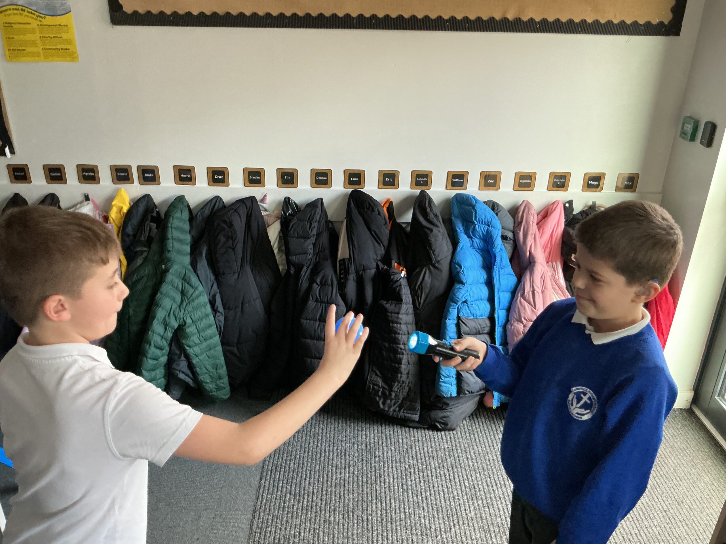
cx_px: 363
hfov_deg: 61.7
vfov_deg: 48.2
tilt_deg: -25.4
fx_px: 608
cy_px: 272
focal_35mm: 29
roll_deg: -0.6
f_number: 1.8
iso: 250
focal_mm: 3
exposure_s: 1/60
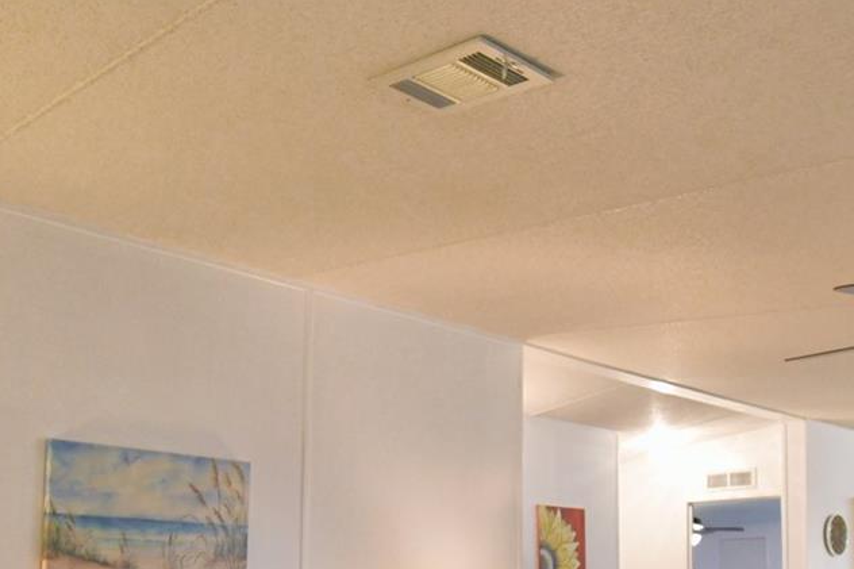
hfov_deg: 50.7
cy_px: 535
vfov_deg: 32.8
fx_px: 901
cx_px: 400
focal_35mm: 38
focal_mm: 10
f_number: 4.5
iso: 900
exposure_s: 1/30
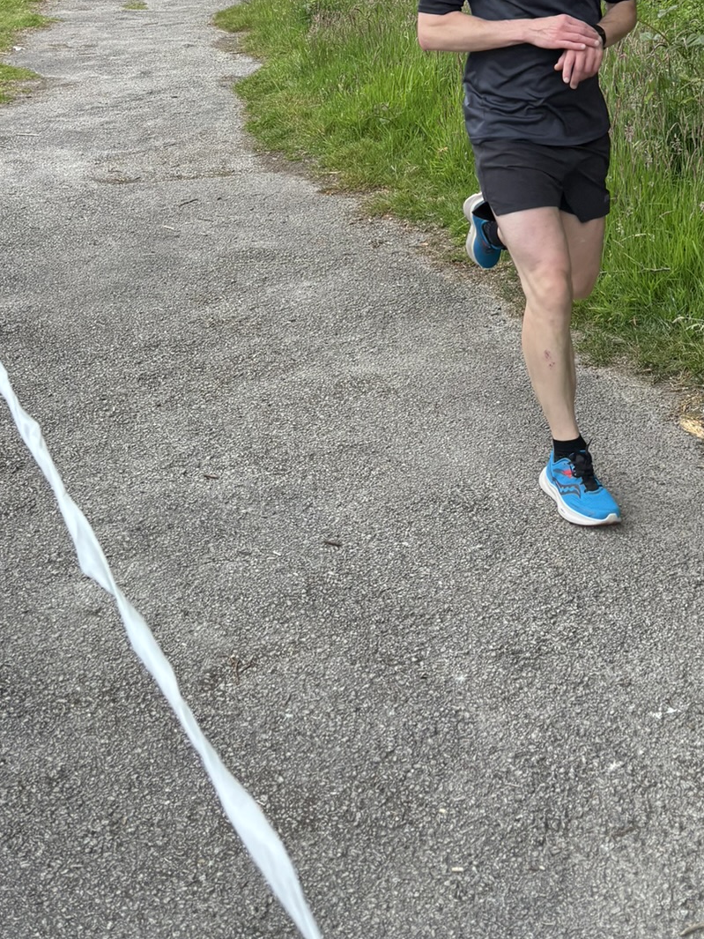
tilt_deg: -7.8
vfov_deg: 35.2
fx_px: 1356
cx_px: 529
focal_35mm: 50
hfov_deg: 28.7
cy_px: 37
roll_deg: -0.6
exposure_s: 1/354
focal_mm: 5.96
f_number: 1.6
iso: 50
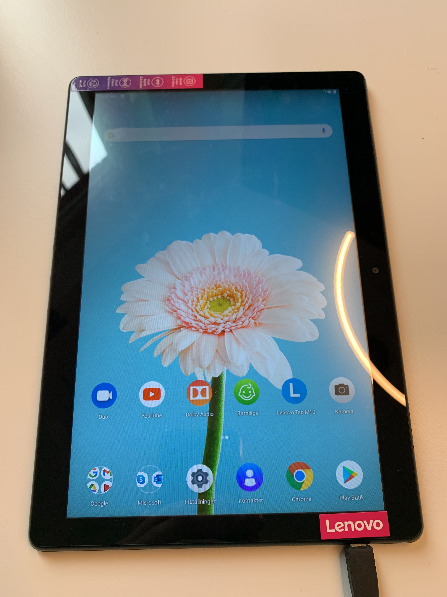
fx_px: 448
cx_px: 224
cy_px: 298
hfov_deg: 53.1
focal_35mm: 26
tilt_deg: -72.2
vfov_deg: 67.3
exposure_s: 1/121
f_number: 1.8
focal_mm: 4.25
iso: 80
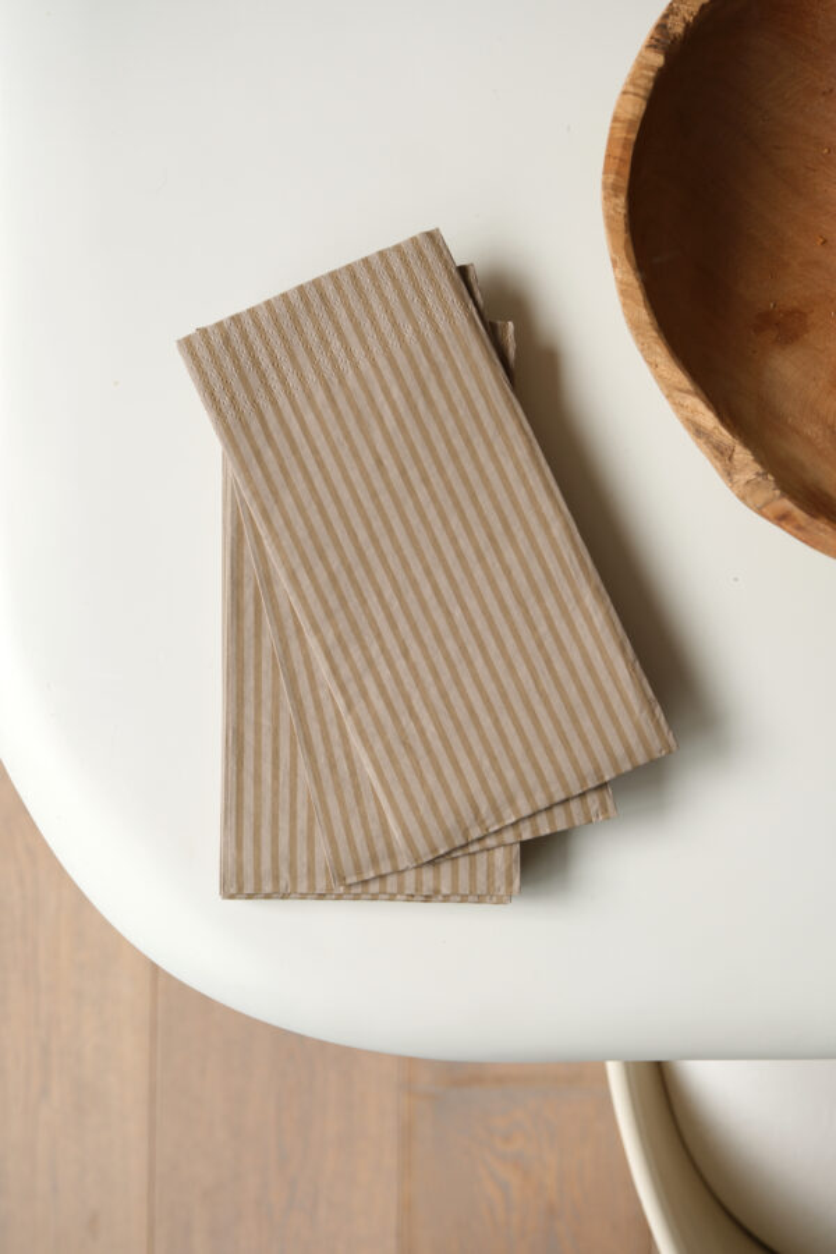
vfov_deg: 37.5
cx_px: 418
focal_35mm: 53
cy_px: 627
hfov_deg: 25.5
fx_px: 1846
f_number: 4
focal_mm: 35
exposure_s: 1/52
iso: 1600
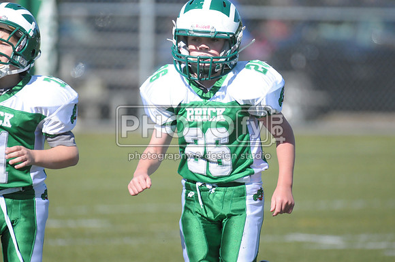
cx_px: 198
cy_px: 131
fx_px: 6574
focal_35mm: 600
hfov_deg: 3.4
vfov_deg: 2.3
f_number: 4
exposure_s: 1/8000
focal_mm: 400
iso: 1600
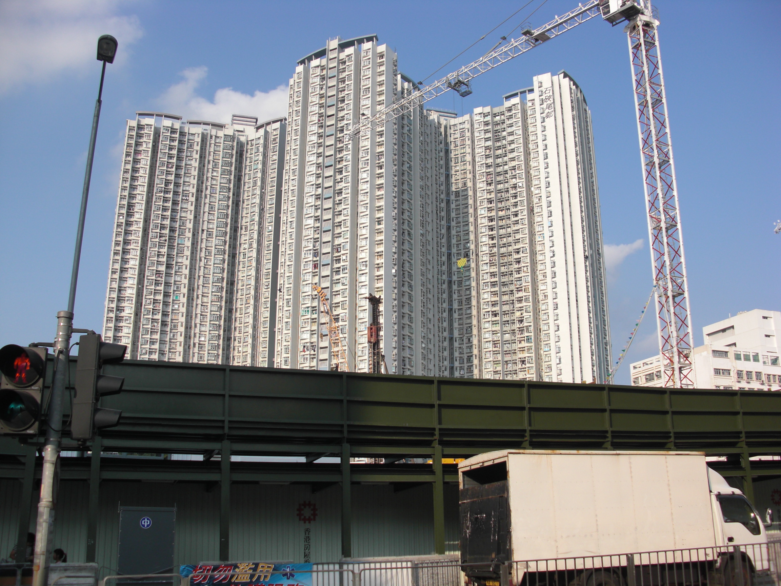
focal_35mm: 36
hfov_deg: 51.4
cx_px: 390
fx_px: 812
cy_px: 293
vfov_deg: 39.7
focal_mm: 6.3
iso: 50
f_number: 7.9
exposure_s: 1/125
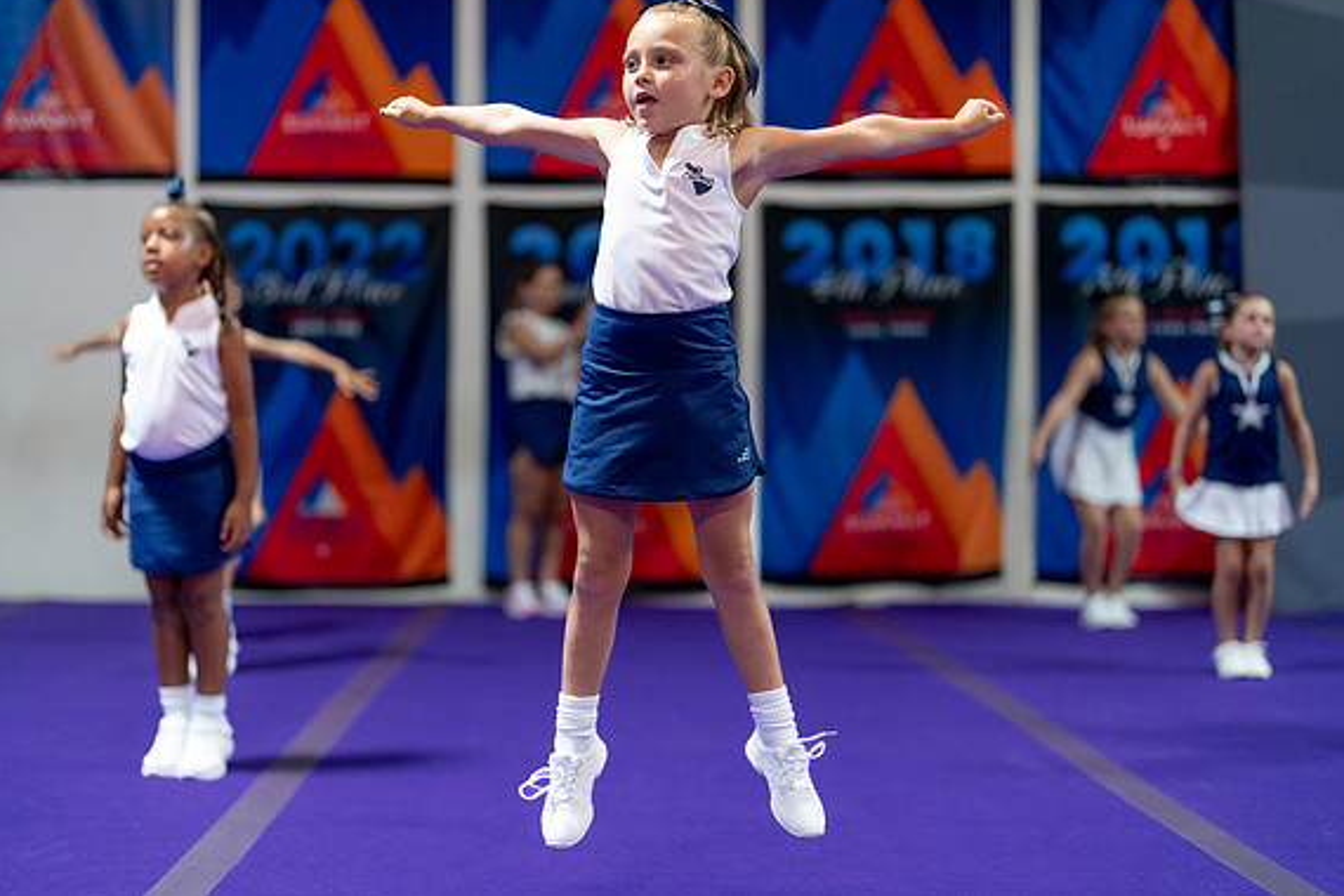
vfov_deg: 24.6
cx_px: 621
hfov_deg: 36.2
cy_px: 460
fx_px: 2053
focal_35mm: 55
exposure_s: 1/1000
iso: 1600
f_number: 1.2
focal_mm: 50
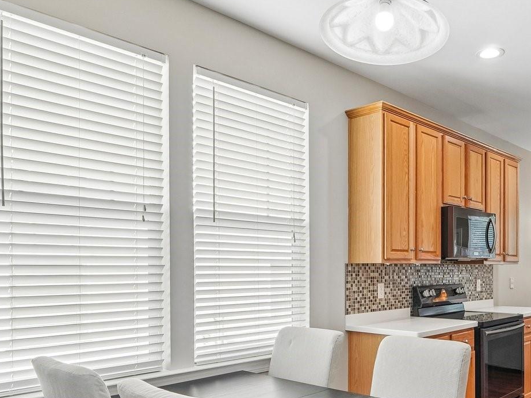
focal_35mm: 32
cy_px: 274
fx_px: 491
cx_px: 361
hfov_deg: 55.4
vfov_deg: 43.4
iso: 320
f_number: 8
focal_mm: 10
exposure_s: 1/30
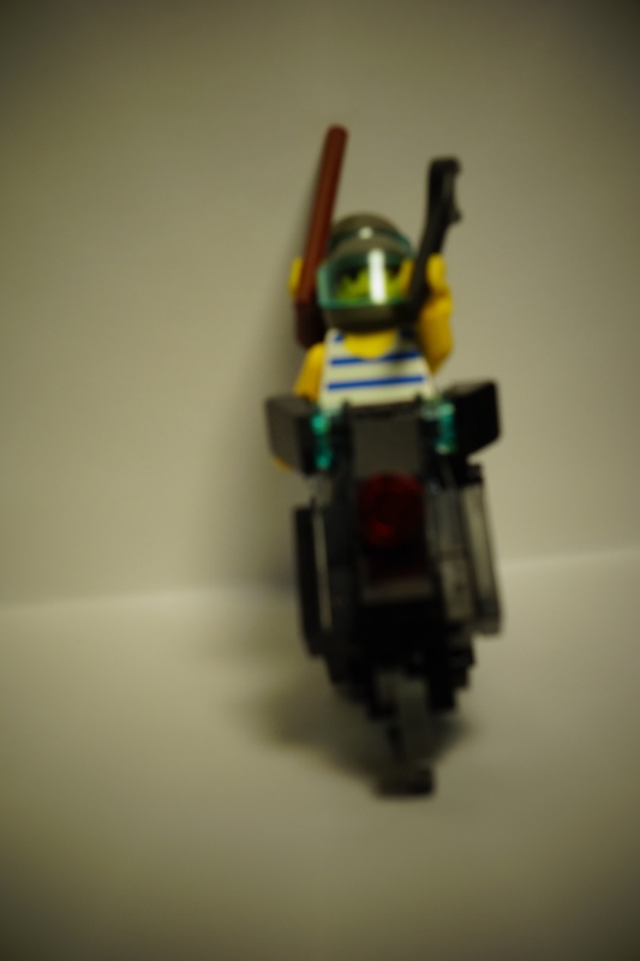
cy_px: 480
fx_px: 1627
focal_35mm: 61
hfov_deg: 22.3
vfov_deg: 32.9
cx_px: 320
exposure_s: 1/80
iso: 125
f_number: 9
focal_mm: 22.49
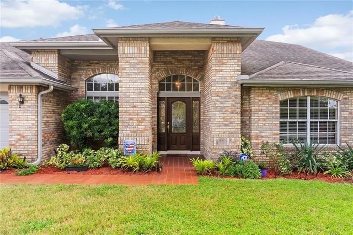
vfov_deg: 55.1
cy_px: 118
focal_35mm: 23
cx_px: 176
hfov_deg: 76.1
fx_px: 226
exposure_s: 1/15
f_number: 8
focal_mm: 23
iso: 100
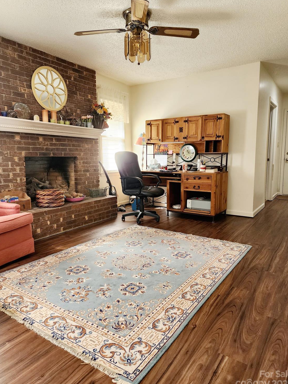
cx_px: 143
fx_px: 266
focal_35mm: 24
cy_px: 193
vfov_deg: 71.6
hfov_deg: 56.8
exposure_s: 1/120
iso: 320
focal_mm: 6.4
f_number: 1.8
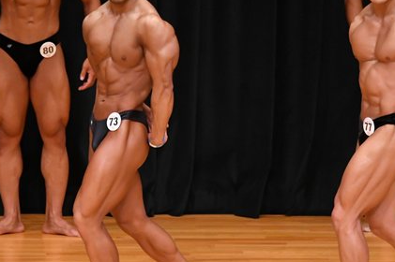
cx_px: 198
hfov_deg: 3.9
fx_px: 5756
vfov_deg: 2.6
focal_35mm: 525
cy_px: 119
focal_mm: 190
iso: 4000
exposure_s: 1/400
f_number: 5.6
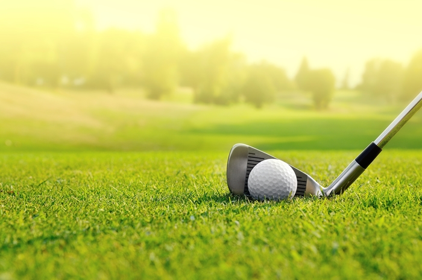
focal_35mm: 57
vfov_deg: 23.7
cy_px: 140
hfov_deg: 35.1
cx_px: 211
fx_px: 667
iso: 100
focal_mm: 38
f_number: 7.1
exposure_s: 1/200
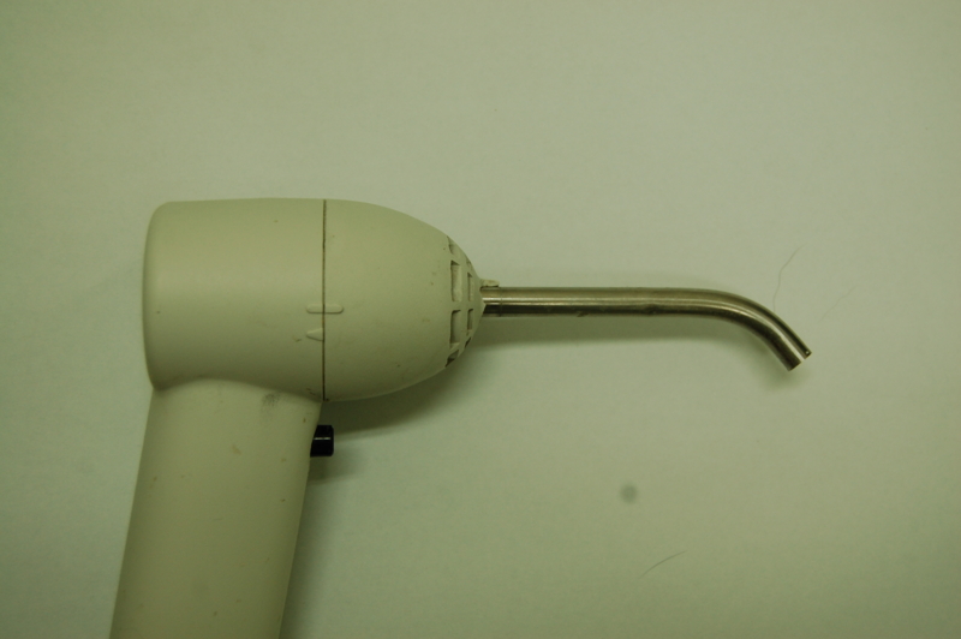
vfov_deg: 28.9
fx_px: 1240
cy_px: 320
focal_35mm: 46
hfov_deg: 42.4
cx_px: 480
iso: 400
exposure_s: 1/125
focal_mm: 31
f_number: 5.6
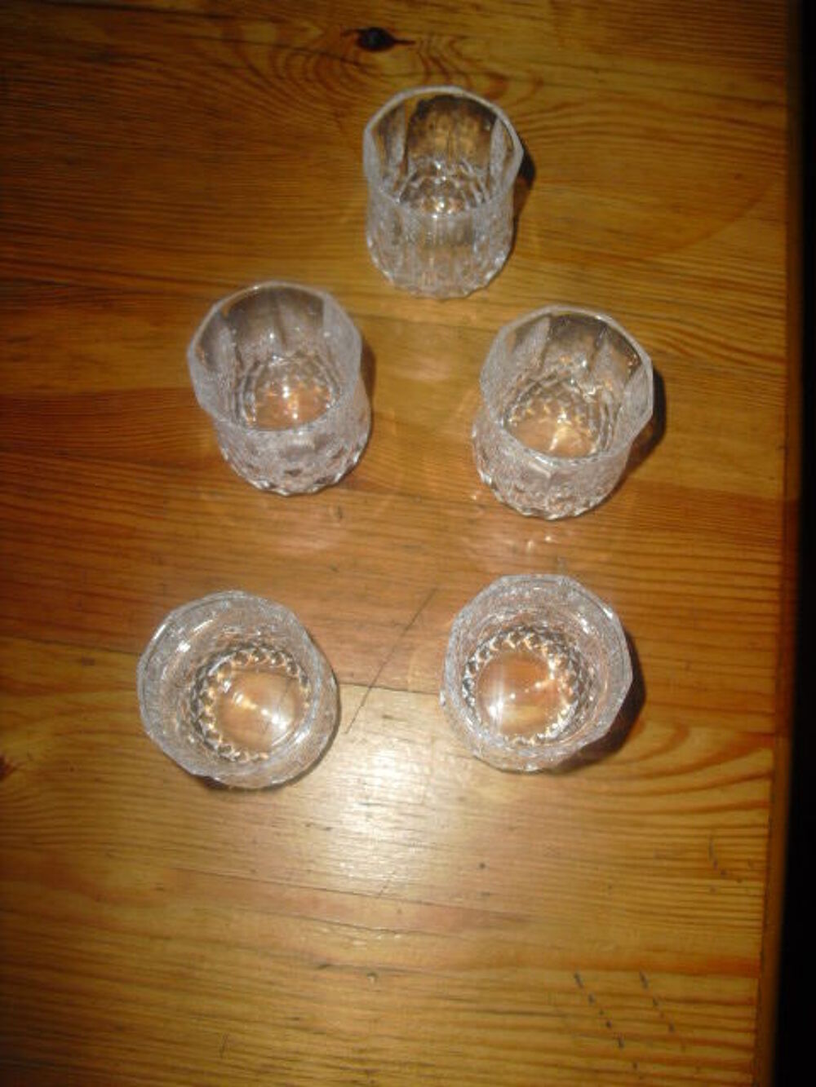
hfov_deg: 39.7
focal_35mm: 36
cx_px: 408
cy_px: 544
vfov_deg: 51.4
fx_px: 1131
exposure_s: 1/60
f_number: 3.1
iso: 100
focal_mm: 6.3
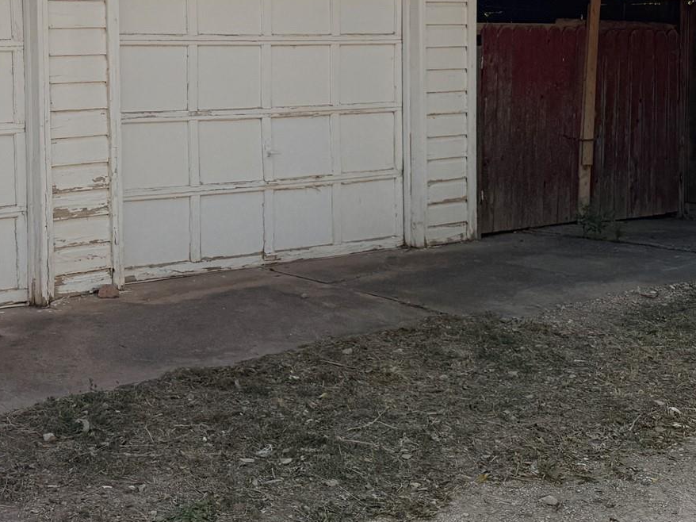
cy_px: 106
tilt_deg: +0.4
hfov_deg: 32.1
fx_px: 1126
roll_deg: +2.2
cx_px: 30
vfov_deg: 25.6
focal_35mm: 56
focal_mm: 6.76
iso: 100
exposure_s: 1/3759
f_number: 1.78
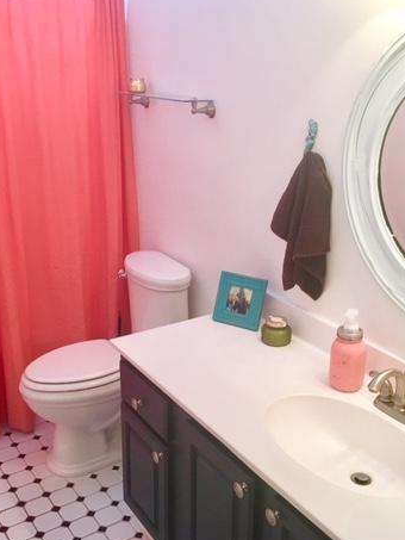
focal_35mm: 41
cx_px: 217
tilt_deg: -18.7
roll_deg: -0.5
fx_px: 639
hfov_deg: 35.1
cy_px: 271
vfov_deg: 45.8
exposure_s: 1/15
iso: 25
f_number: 2.2
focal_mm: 4.15
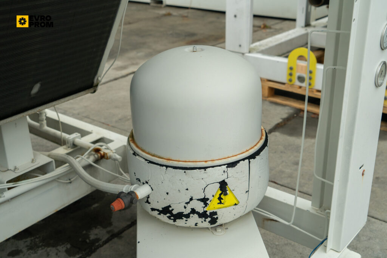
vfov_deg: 31.2
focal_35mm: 43
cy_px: 129
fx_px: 462
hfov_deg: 45.4
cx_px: 194
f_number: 5.6
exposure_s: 1/125
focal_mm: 43
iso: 400
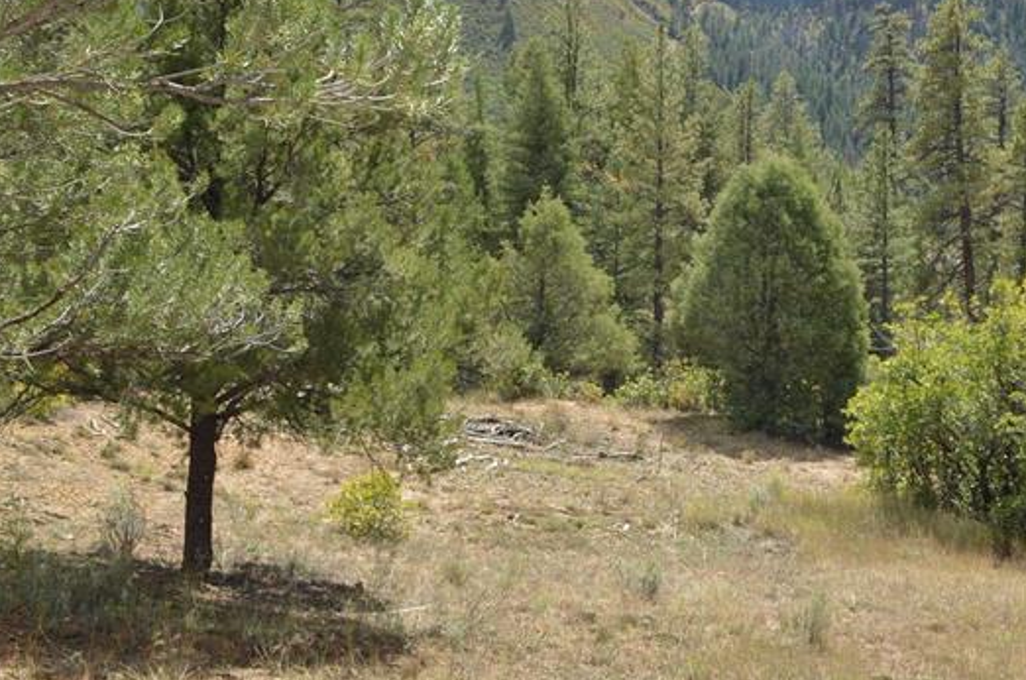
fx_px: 1508
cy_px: 138
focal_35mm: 53
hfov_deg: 36.6
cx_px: 780
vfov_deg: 25.0
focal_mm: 18
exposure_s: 1/200
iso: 100
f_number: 8
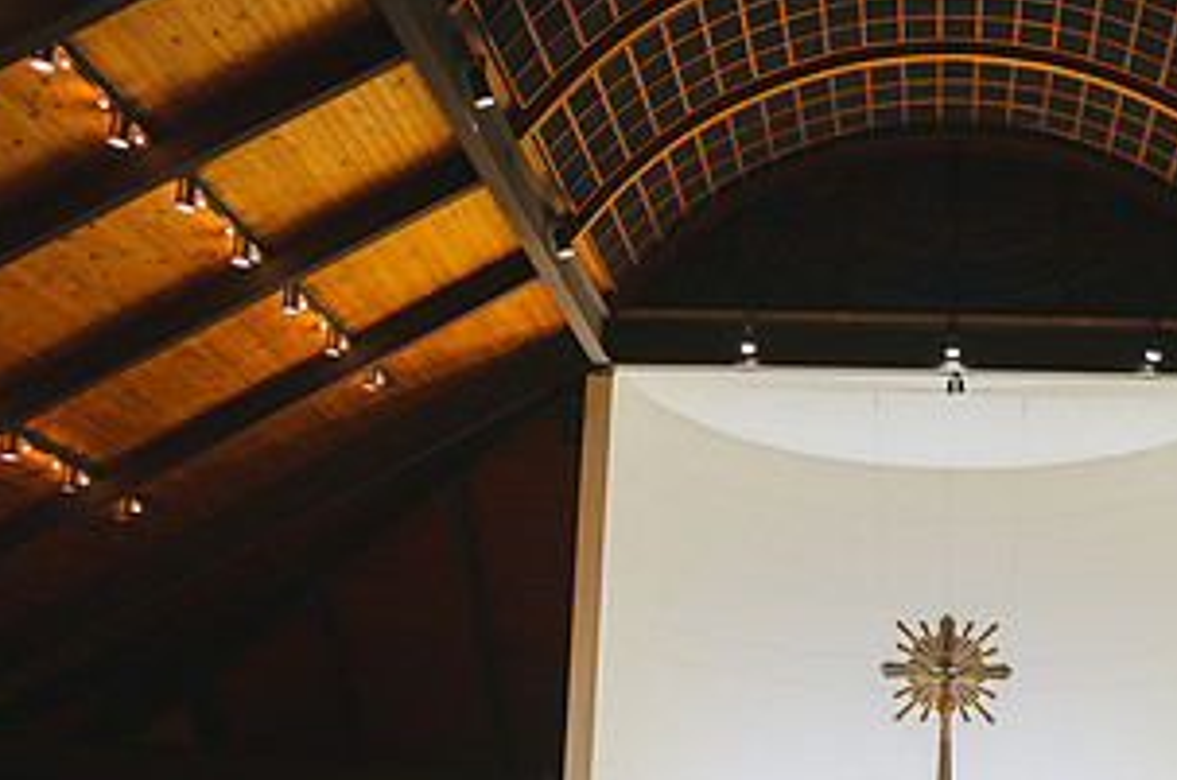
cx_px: 936
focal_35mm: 46
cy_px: 733
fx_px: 1502
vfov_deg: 27.8
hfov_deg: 41.1
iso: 1600
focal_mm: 24
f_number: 2.8
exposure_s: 1/125
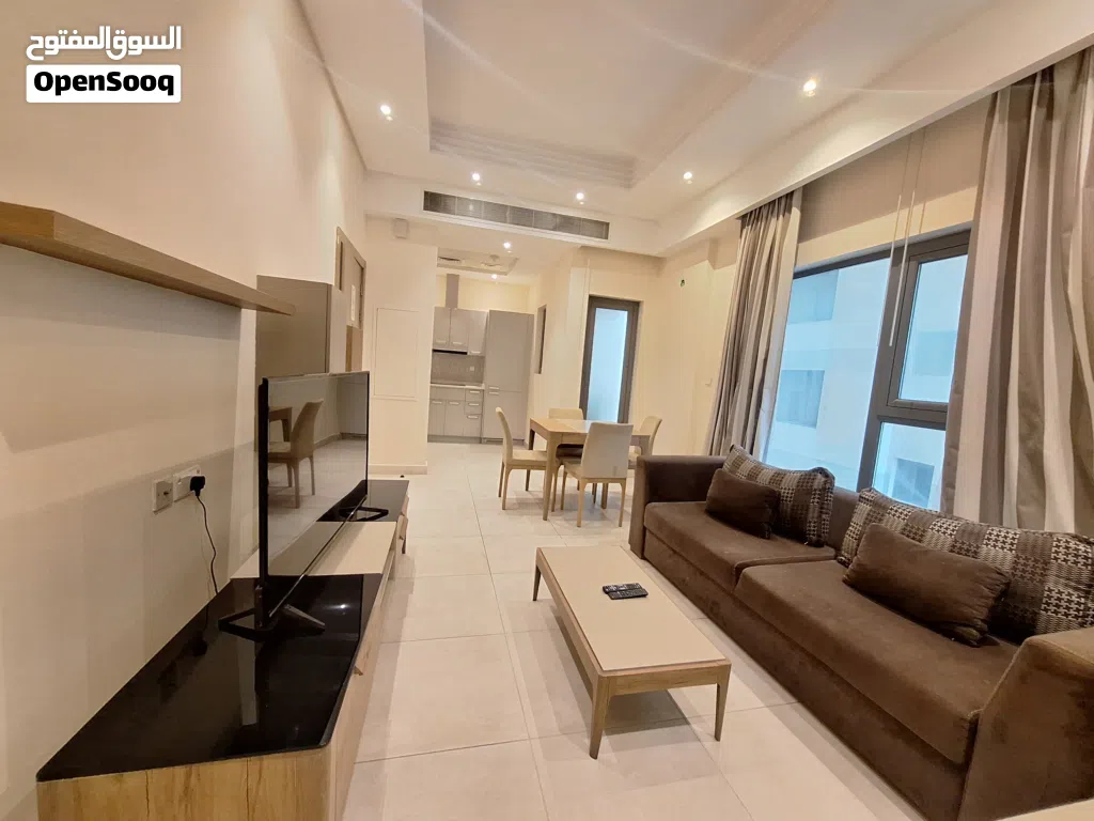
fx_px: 411
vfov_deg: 89.9
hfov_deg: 106.2
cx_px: 547
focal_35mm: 13
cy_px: 410
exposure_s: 1/25
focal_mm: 1.74
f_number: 2.2
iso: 250
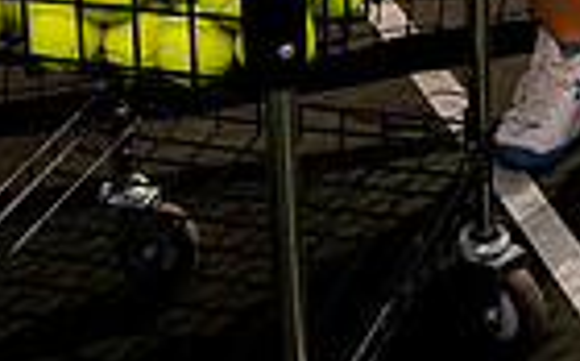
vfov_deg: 9.1
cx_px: 514
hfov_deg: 16.1
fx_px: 2020
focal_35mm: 128
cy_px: -523
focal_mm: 39
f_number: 6.3
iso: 50
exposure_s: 1/250
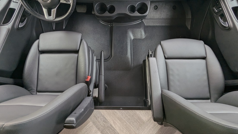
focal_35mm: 22
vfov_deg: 51.3
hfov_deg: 81.2
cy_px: 58
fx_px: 139
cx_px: 116
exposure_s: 1/149
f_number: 2.2
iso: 54
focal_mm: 2.35
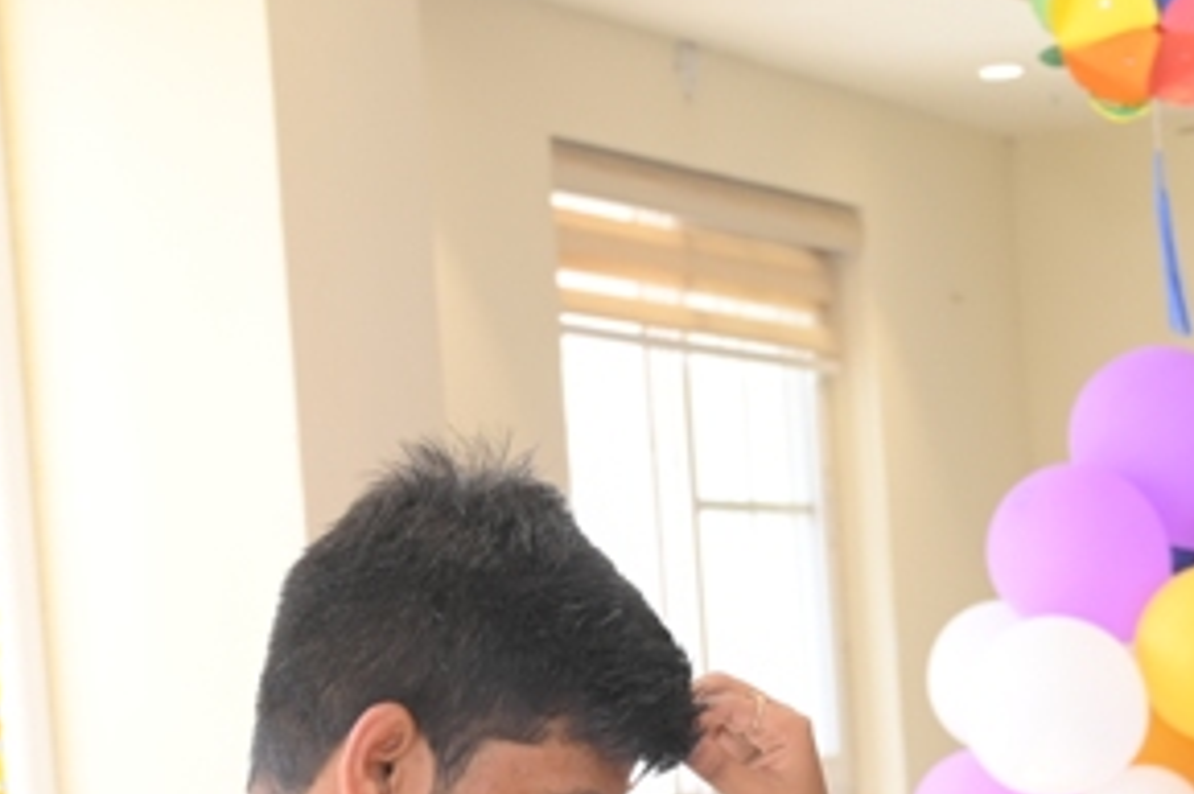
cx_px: 873
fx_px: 4674
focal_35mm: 141
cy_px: 973
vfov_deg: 9.6
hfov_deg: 14.5
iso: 320
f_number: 4.5
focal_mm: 40
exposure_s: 1/125
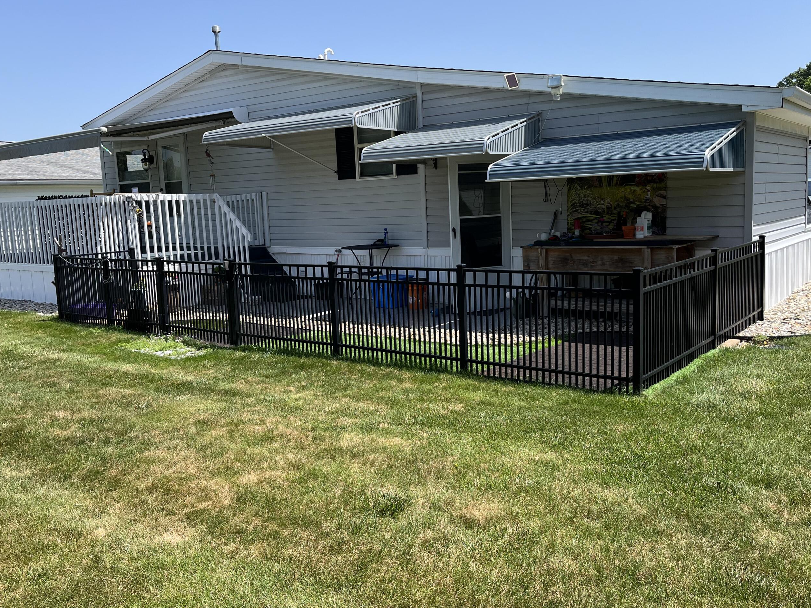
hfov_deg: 58.3
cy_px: 290
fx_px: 726
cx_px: 413
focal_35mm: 31
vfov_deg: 45.4
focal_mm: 5.1
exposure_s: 1/2101
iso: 50
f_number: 1.6
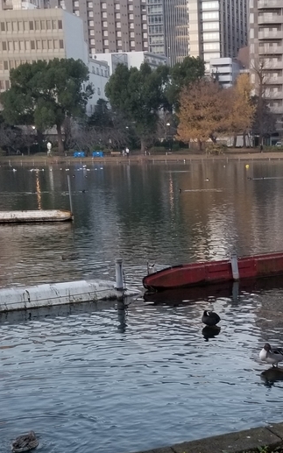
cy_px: 320
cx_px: 247
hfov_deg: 20.0
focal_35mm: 64
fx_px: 790
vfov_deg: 31.6
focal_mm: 4.25
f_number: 1.7
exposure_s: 1/103
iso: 50
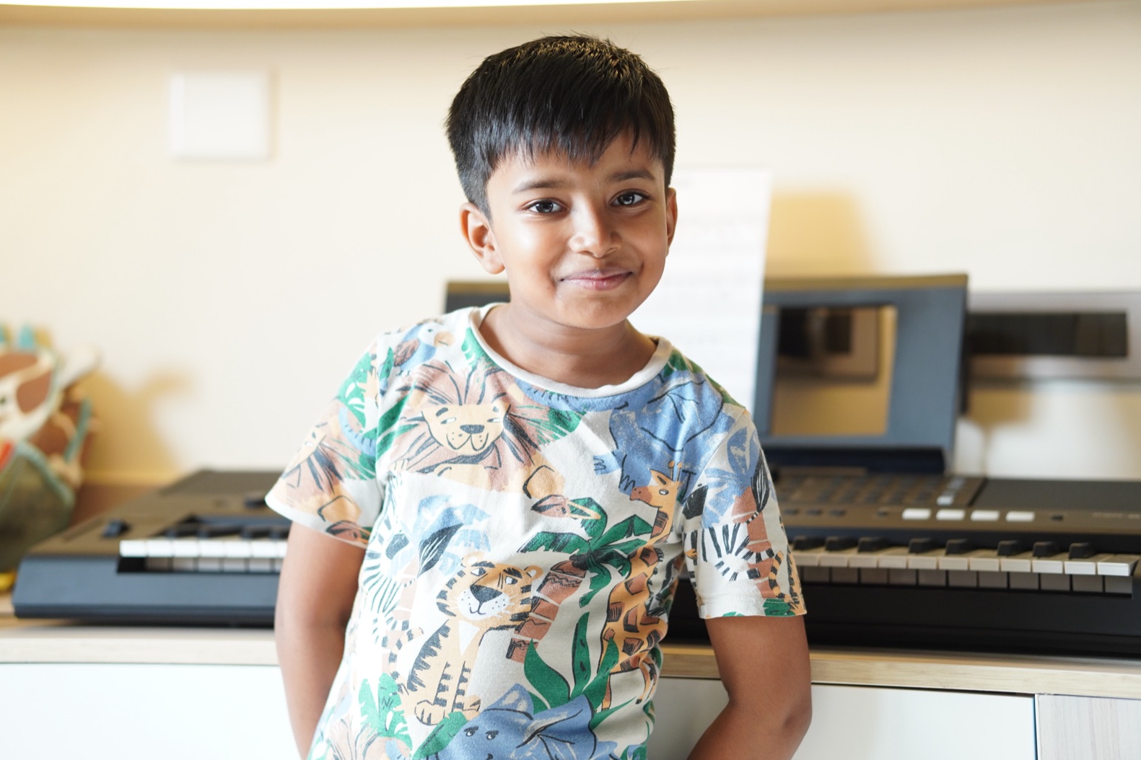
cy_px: 382
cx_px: 569
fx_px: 2694
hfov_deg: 23.9
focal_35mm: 85
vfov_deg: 16.1
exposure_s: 1/250
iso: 320
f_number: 1.4
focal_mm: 56
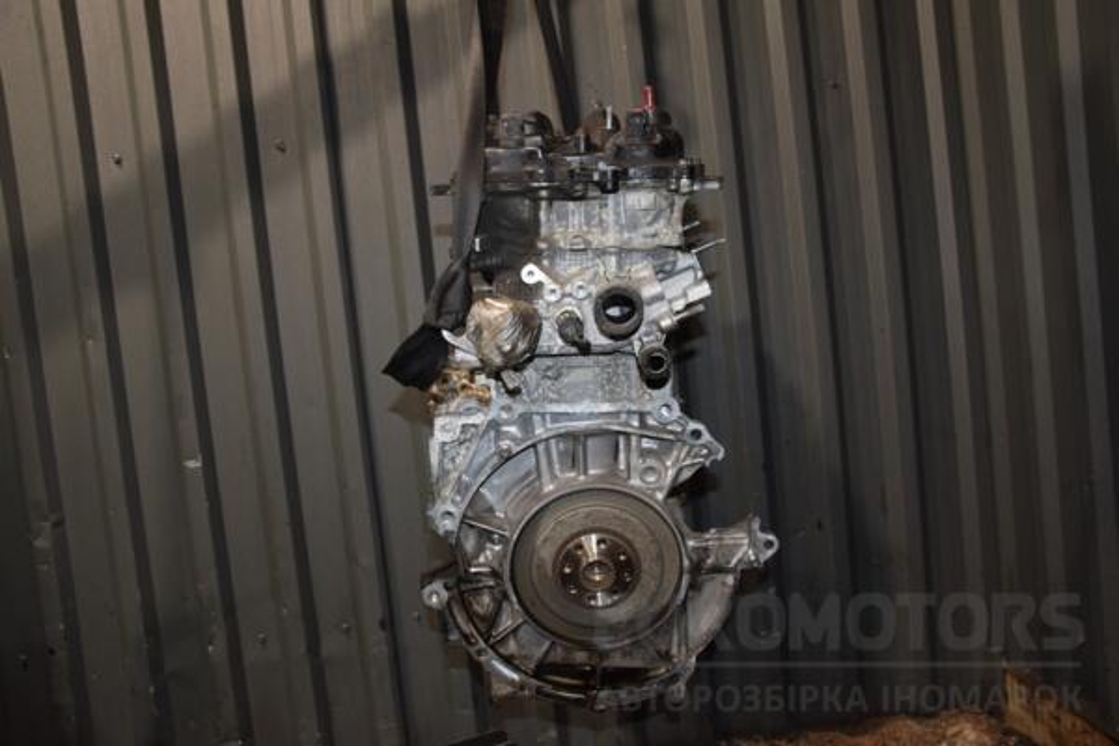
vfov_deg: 41.7
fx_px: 979
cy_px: 373
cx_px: 560
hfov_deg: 59.5
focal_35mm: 32
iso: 800
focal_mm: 21
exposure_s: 1/60
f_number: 5
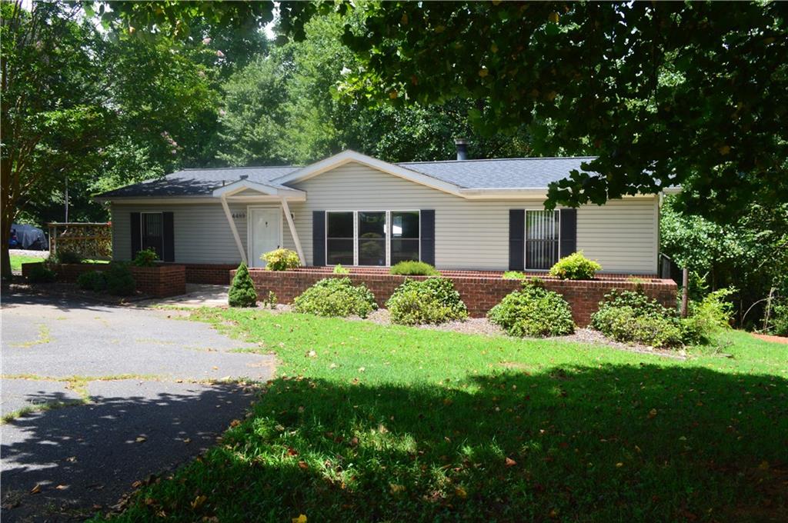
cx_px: 394
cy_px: 262
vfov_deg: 47.8
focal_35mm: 27
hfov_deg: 67.4
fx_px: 590
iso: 400
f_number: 9
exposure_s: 1/160
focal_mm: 18
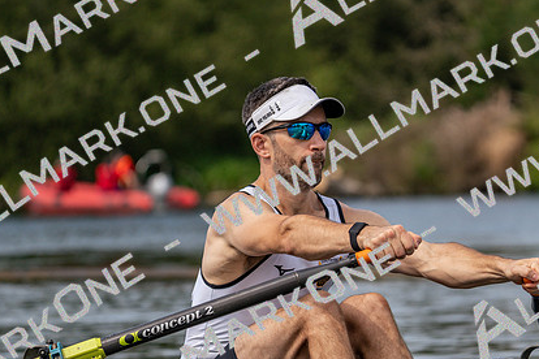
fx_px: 5135
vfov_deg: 4.0
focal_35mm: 343
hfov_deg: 6.0
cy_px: 239
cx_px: 362
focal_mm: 245
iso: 320
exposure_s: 1/1600
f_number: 5.6
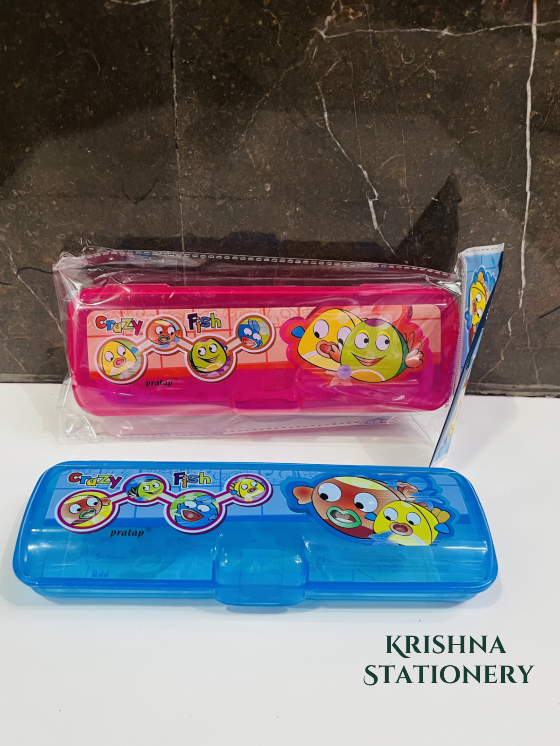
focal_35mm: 26
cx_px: 280
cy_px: 373
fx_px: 561
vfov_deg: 67.3
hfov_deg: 53.1
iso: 200
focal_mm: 5.1
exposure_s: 1/50
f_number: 1.6
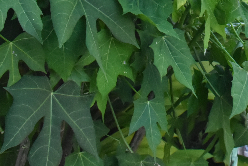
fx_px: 675
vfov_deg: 13.2
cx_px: 278
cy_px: -78
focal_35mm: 98
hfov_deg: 19.8
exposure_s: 1/640
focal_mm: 18
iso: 3200
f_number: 8
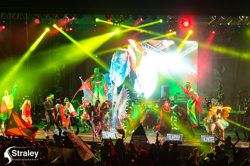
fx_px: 1249
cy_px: 83
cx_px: 125
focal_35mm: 180
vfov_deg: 7.6
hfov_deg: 11.4
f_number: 5.6
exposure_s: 1/60
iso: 2000
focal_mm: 180
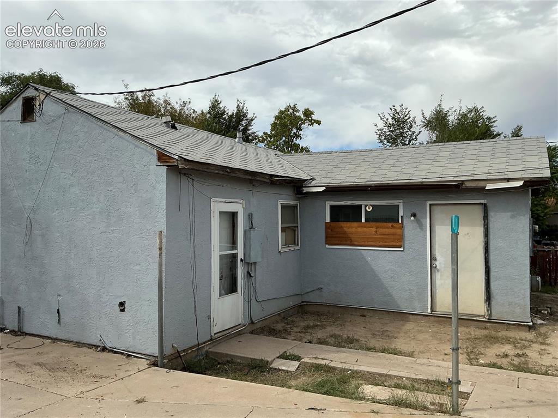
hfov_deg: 63.5
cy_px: 209
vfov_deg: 49.7
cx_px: 279
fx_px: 451
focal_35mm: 28
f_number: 1.8
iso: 25
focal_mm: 3
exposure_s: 1/2538
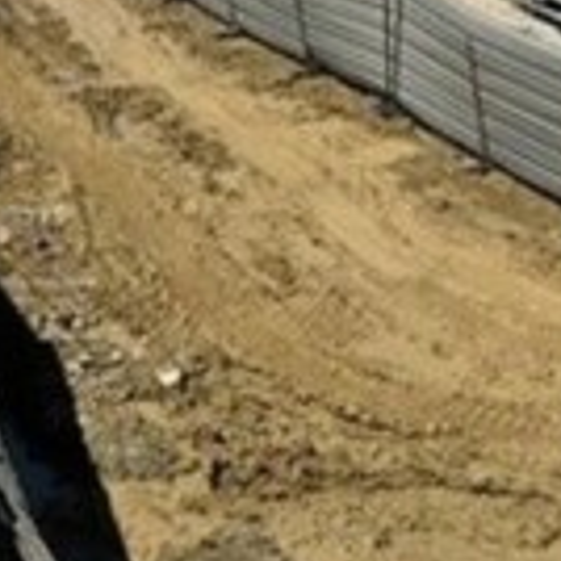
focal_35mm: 116
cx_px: 465
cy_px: 61
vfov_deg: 14.9
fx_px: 2127
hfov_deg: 14.9
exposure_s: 1/1600
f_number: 7.1
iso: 200
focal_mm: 24
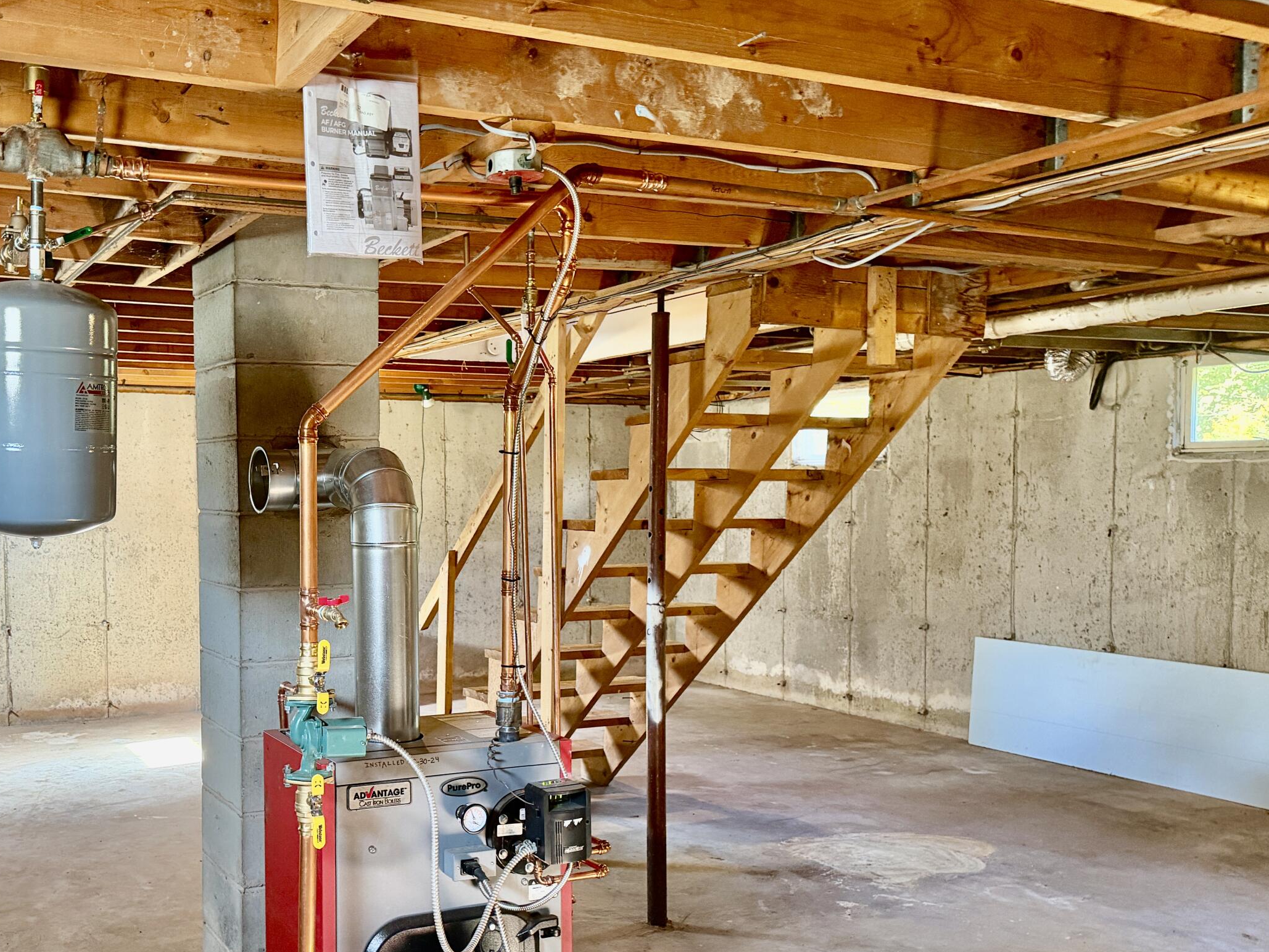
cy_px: 554
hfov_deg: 51.5
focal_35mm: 35
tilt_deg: -3.3
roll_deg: +0.0
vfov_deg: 40.6
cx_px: 403
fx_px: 1283
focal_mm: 6.76
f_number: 1.78
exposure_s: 1/60
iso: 400
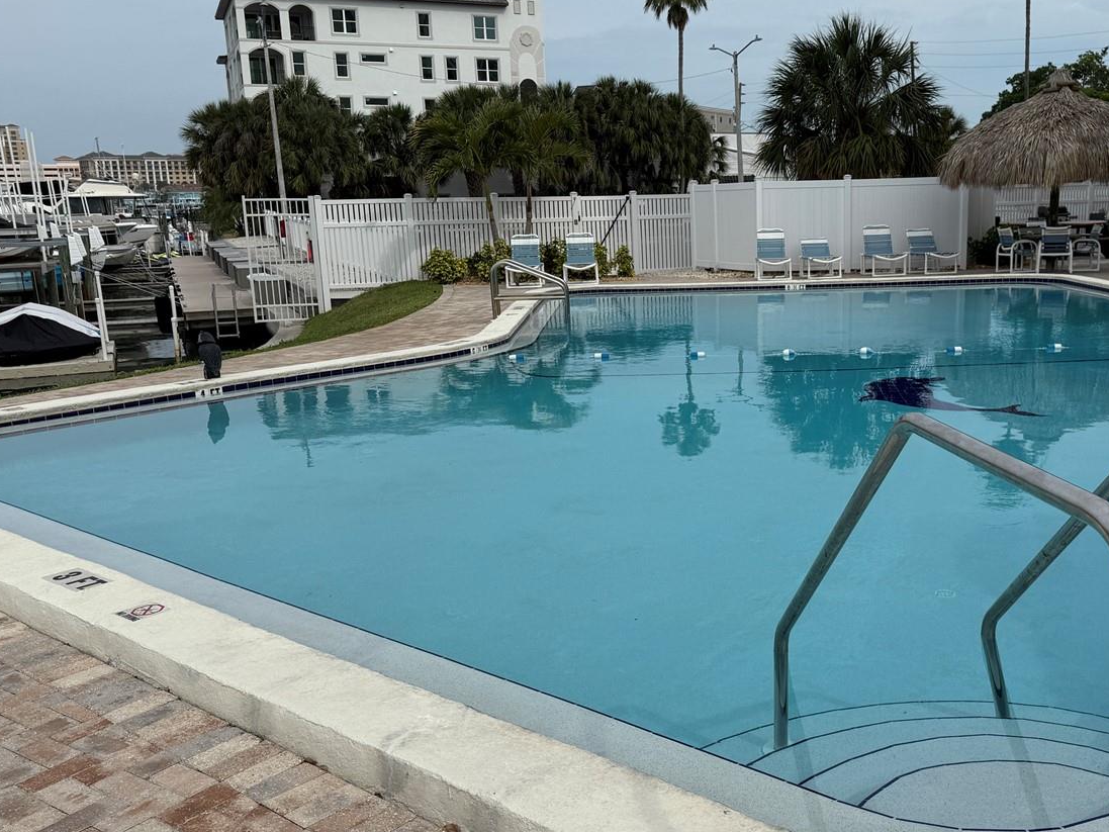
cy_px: 436
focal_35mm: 35
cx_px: 732
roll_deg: +0.9
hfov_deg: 51.7
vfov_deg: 40.7
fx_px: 1121
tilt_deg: -12.0
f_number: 1.78
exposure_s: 1/6711
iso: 80
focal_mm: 6.76
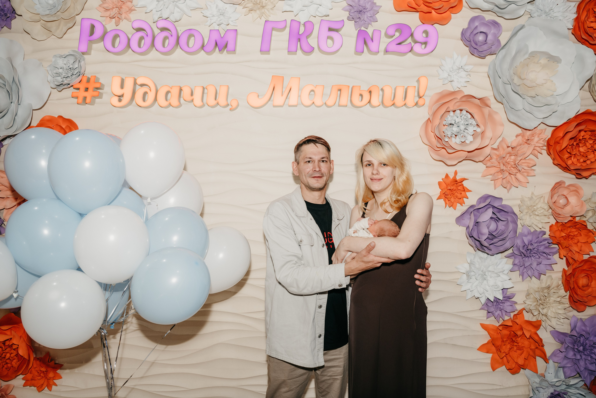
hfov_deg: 63.7
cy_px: 199
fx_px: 480
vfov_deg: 45.0
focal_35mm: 29
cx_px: 298
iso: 320
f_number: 4
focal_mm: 29
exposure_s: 1/160
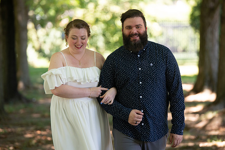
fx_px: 1286
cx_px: 122
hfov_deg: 10.0
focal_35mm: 206
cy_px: 77
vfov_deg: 6.7
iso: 640
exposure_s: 1/320
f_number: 3.5
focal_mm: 190
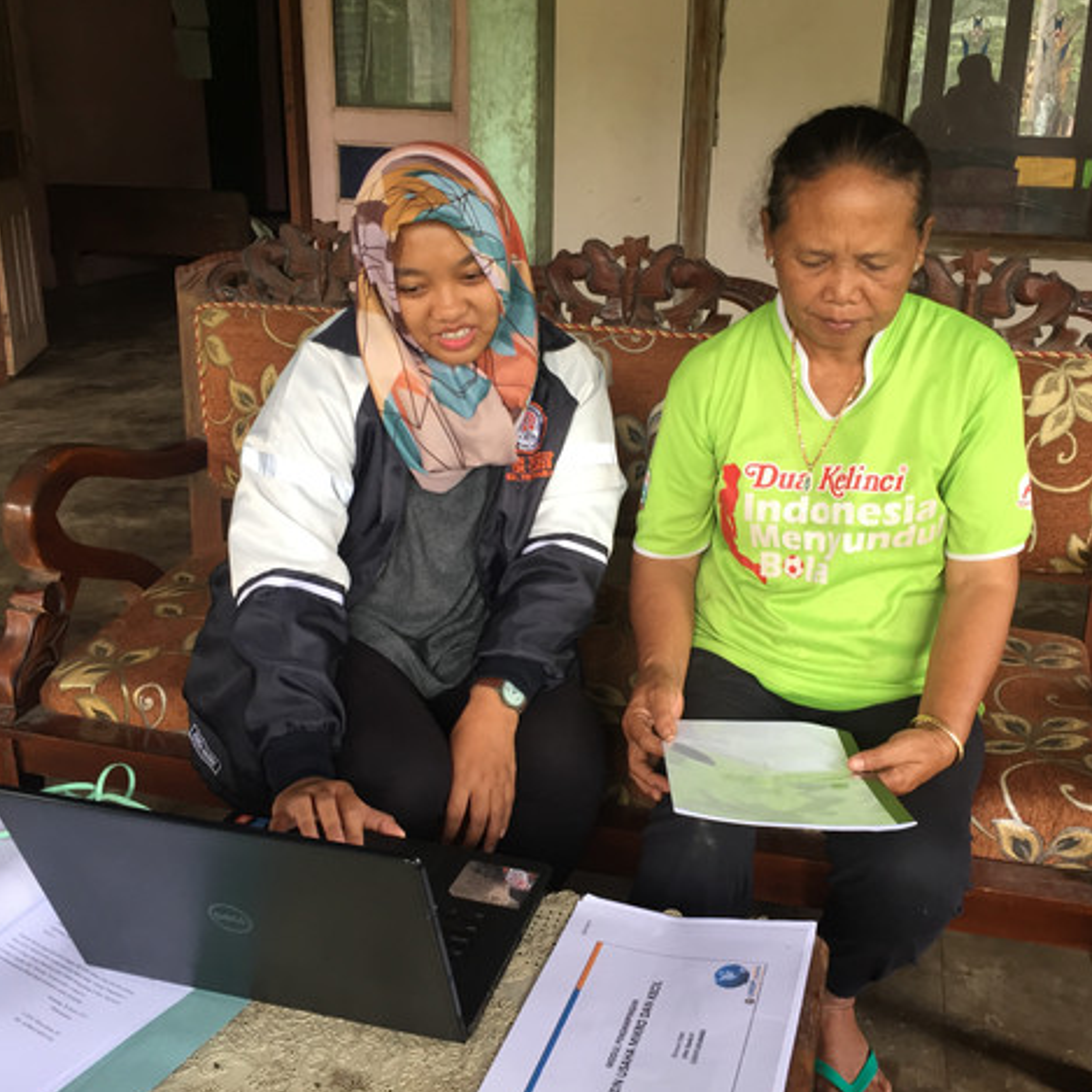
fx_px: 1249
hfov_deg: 47.2
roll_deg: -0.2
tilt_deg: -18.5
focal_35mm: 35
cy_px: 547
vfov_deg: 47.2
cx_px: 577
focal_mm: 4.15
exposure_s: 1/33
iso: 32
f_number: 2.2
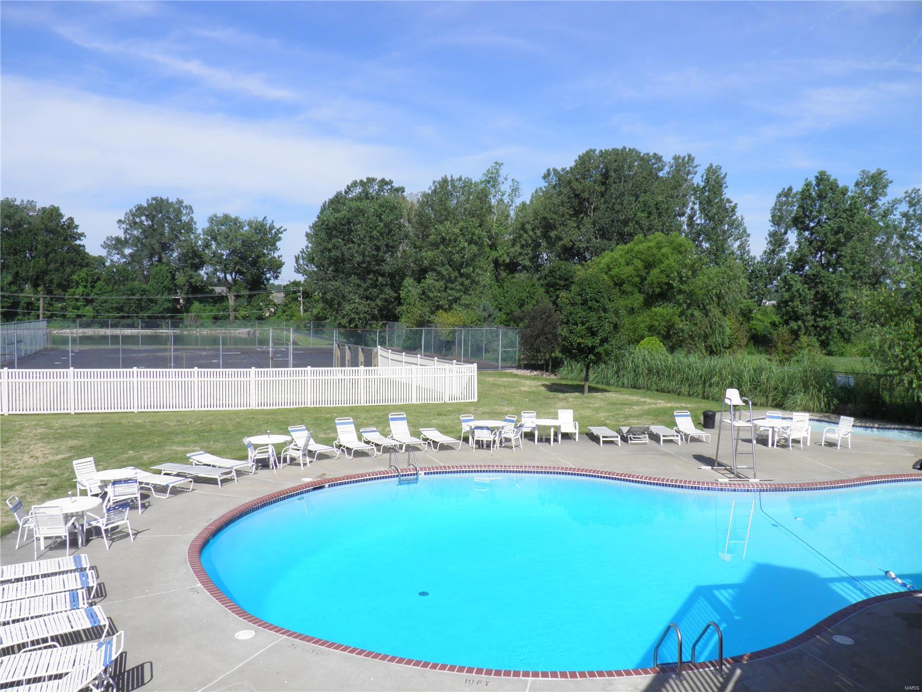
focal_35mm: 28
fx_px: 746
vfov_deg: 49.7
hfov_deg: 63.4
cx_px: 461
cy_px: 346
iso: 50
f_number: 5.7
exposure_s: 1/320
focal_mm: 4.9
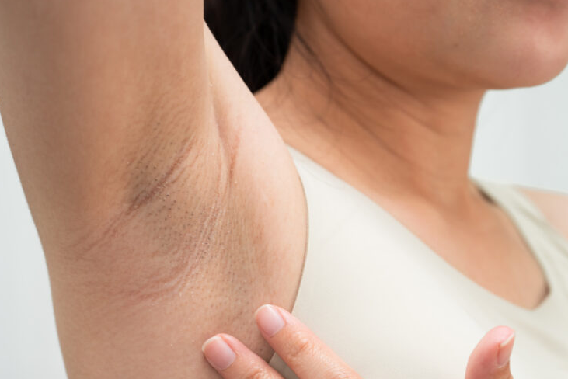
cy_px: 223
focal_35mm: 70
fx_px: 1105
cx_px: 270
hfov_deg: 28.8
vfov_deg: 19.5
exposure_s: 1/80
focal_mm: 50
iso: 400
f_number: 4
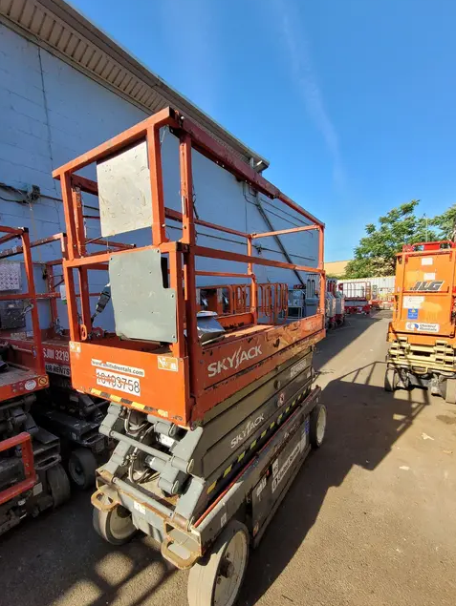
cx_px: 201
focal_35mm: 15
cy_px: 320
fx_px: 263
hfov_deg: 81.5
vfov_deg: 98.0
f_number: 2.2
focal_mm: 1.74
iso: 40
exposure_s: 1/746
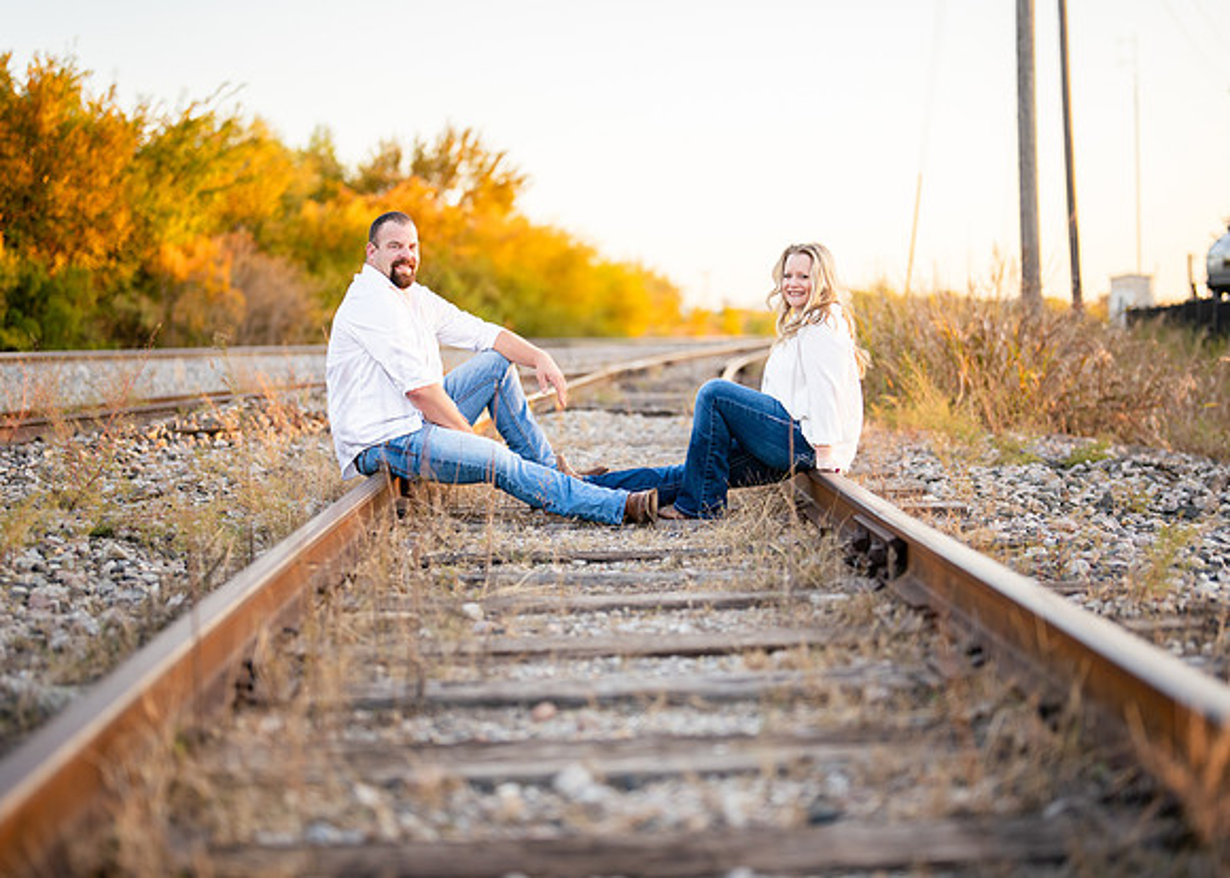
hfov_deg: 35.5
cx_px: 638
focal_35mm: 55
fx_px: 1920
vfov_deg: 25.8
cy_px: 458
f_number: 1.2
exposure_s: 1/800
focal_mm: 50
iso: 160
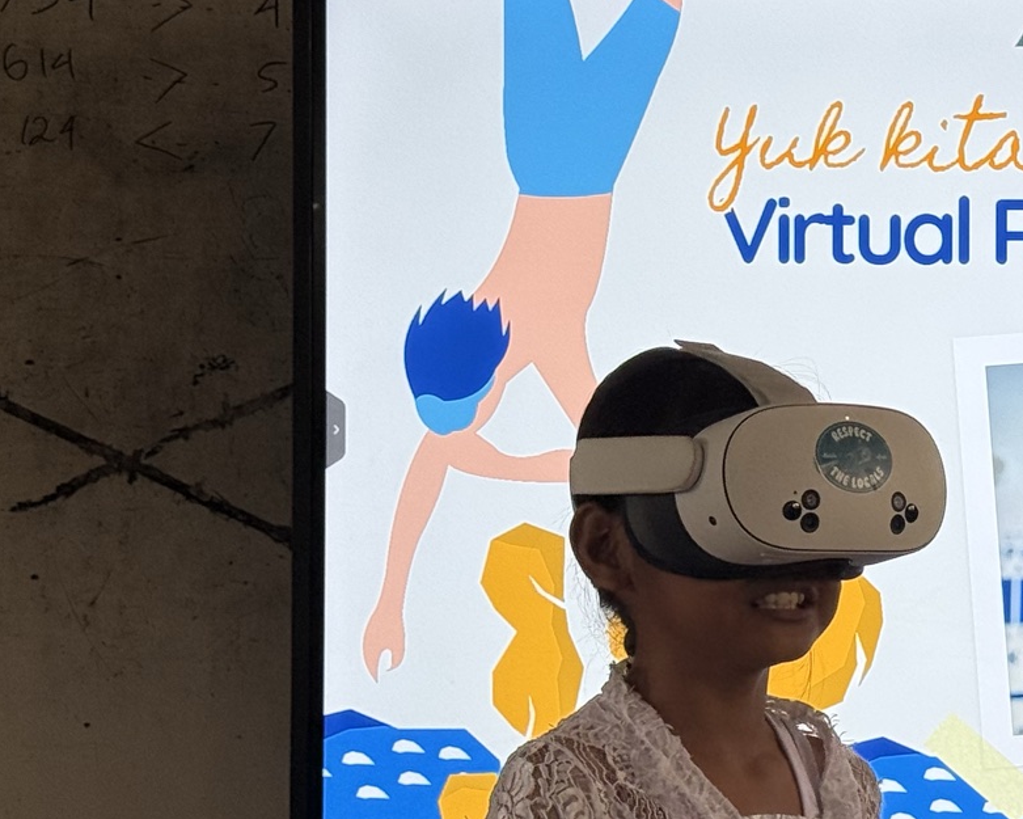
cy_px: 477
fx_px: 3634
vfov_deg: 12.9
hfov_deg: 15.5
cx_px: 1221
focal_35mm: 120
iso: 50
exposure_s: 1/121
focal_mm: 6.76
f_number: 1.78
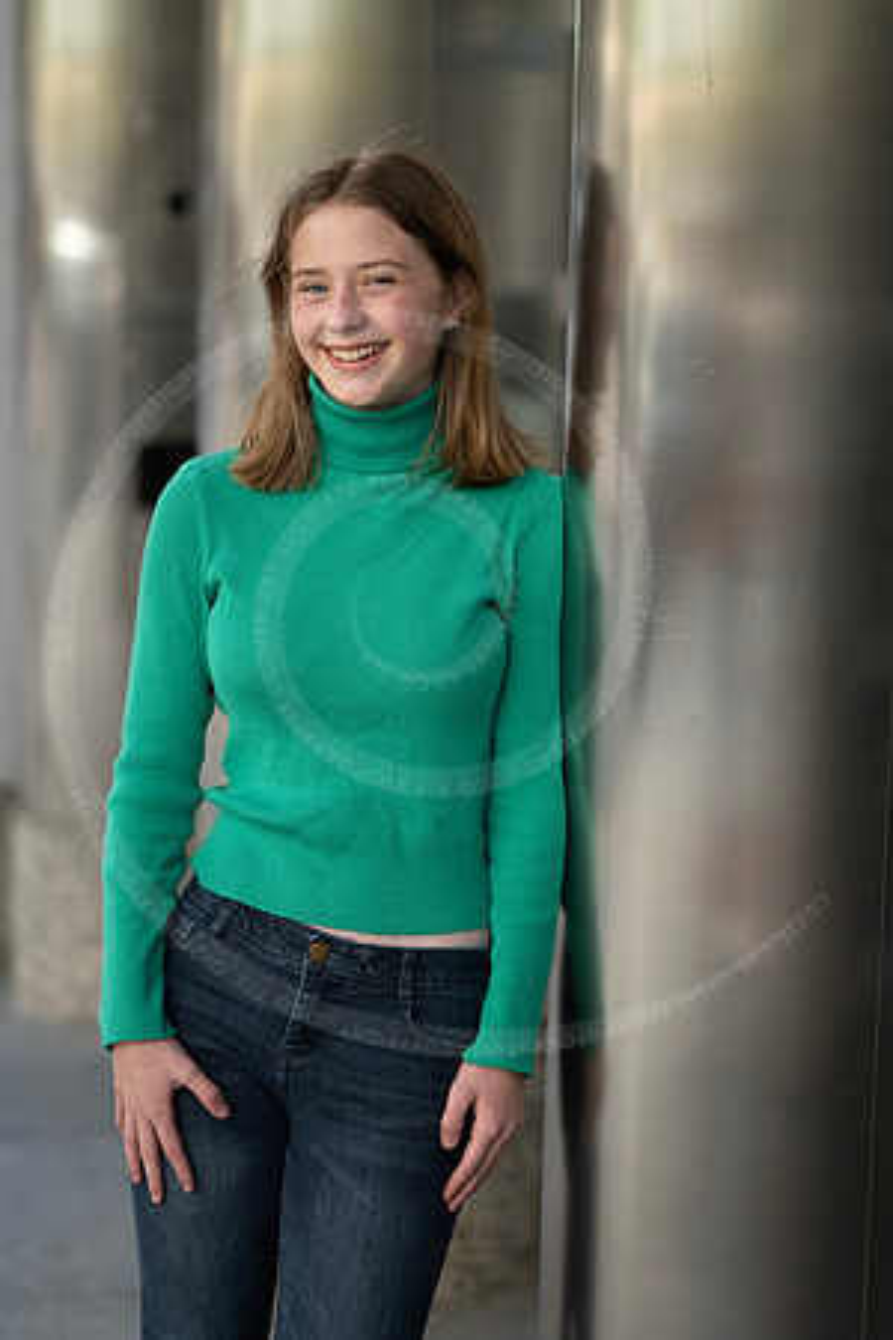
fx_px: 3162
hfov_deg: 16.1
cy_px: 670
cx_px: 446
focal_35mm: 85
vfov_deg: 23.9
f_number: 1.8
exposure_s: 1/800
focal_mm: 85
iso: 125
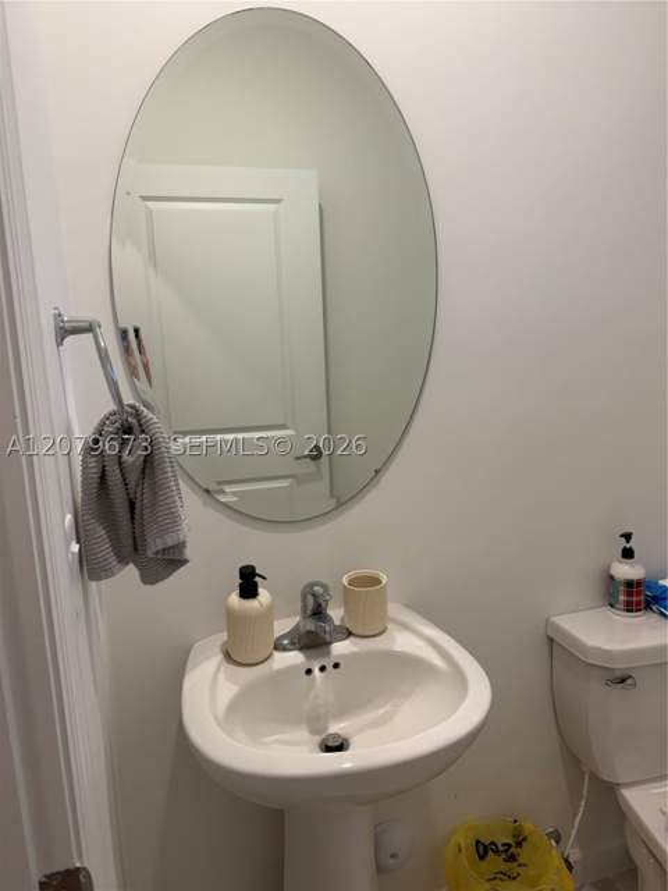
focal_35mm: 24
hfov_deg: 56.8
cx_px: 334
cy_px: 446
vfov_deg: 71.6
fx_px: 618
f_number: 1.78
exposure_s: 1/120
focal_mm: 6.76
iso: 125
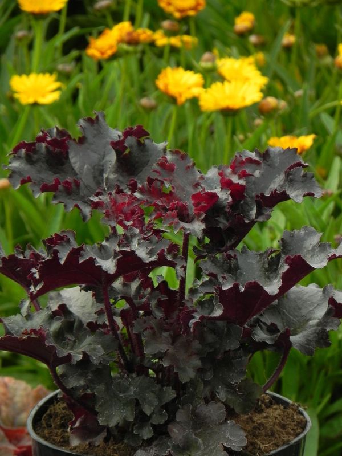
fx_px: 5599
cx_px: 171
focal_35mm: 425
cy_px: 228
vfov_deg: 4.7
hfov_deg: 3.5
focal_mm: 75.7
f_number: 5.6
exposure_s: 1/200
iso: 160
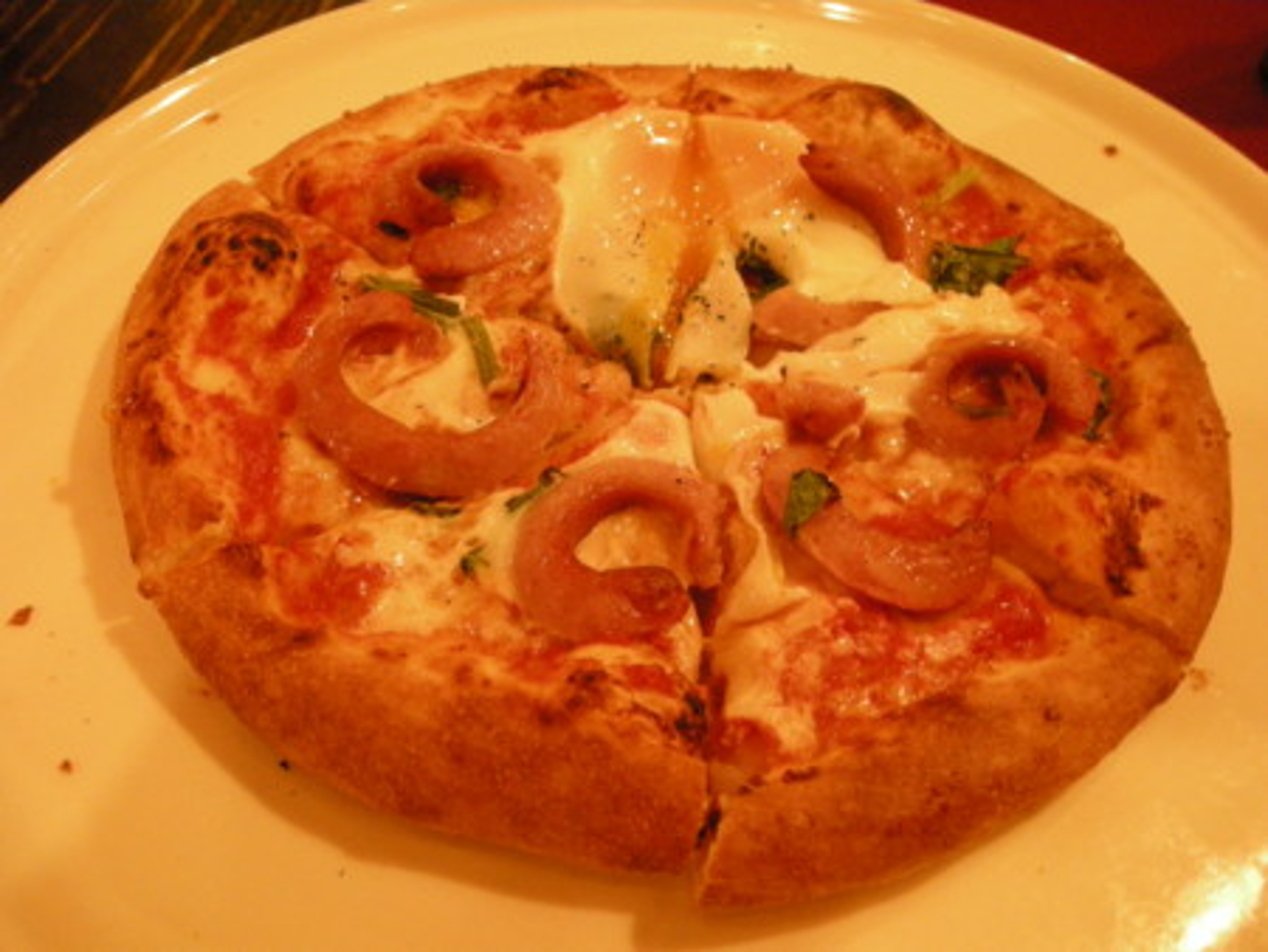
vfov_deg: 40.7
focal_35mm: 35
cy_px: 476
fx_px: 1283
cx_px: 634
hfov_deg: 52.6
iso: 400
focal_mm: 5.7
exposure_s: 1/8.5
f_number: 2.8
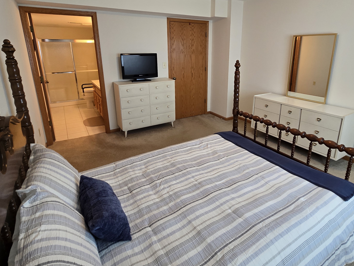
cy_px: 104
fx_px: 194
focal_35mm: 19
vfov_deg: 67.9
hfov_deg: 84.3
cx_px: 198
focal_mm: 2.2
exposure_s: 1/60
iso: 250
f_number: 2.2
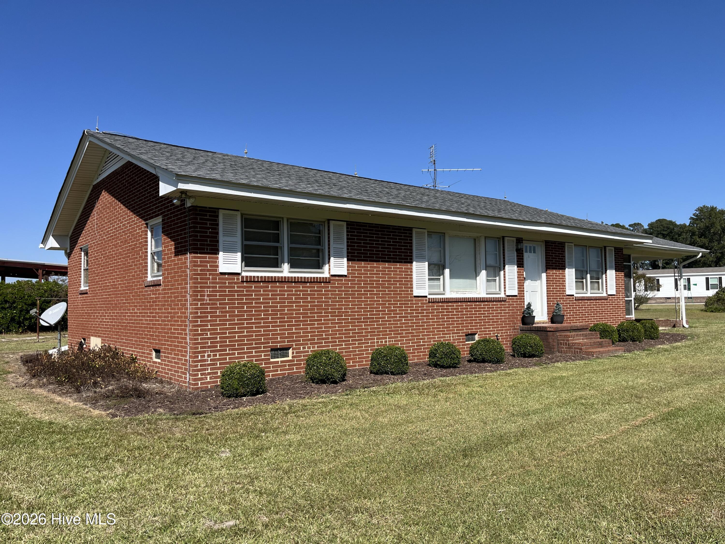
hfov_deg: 67.3
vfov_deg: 53.1
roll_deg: +1.5
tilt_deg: +3.2
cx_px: 362
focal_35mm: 26
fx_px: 545
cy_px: 272
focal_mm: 5.1
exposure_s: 1/3521
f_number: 1.6
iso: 50
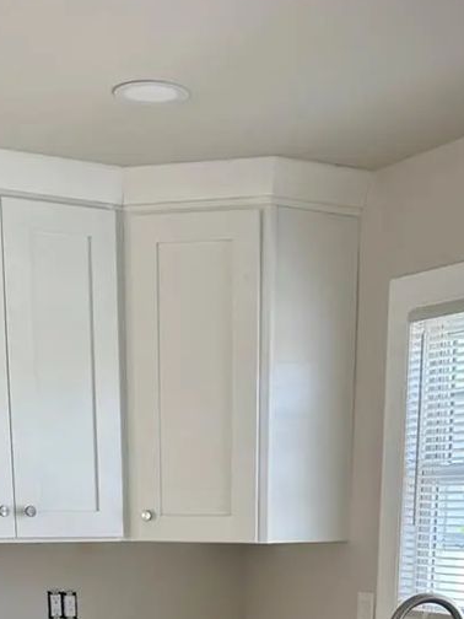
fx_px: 1162
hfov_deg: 22.6
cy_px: 766
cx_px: 220
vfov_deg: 26.2
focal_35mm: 65
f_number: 1.78
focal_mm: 6.86
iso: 100
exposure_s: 1/153
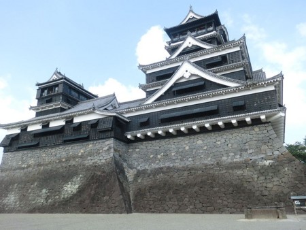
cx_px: 153
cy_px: 115
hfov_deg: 63.4
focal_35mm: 28
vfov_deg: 49.8
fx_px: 248
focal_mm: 5
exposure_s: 1/640
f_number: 3
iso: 100
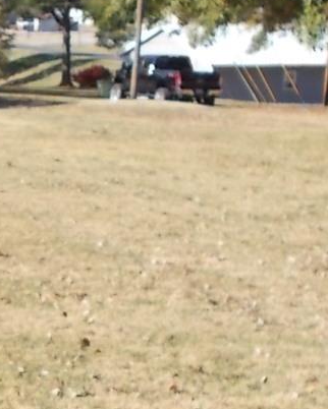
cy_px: 302
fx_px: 1225
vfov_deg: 18.9
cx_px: -144
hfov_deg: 14.4
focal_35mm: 101
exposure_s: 1/500
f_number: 3.2
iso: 80
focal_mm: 4.6
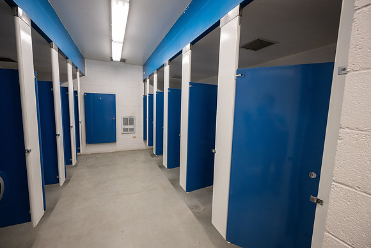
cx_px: 186
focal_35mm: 15
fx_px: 155
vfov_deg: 77.2
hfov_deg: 100.2
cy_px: 124
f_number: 5.6
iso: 1250
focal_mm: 14
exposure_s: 1/100
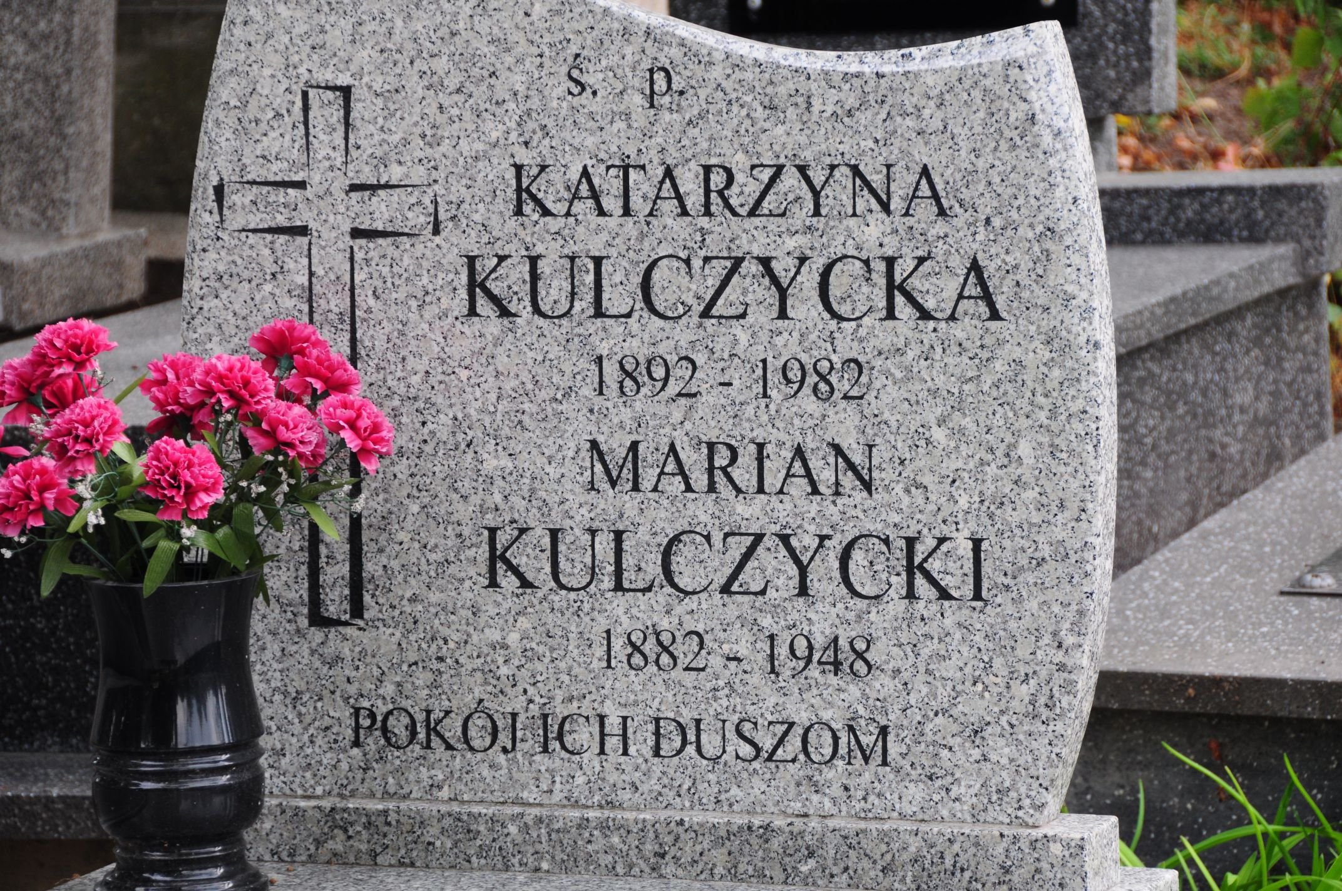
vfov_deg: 8.7
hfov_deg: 13.1
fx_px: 5864
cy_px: 446
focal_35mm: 158
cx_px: 671
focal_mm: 105
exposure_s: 1/160
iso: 400
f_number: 7.1
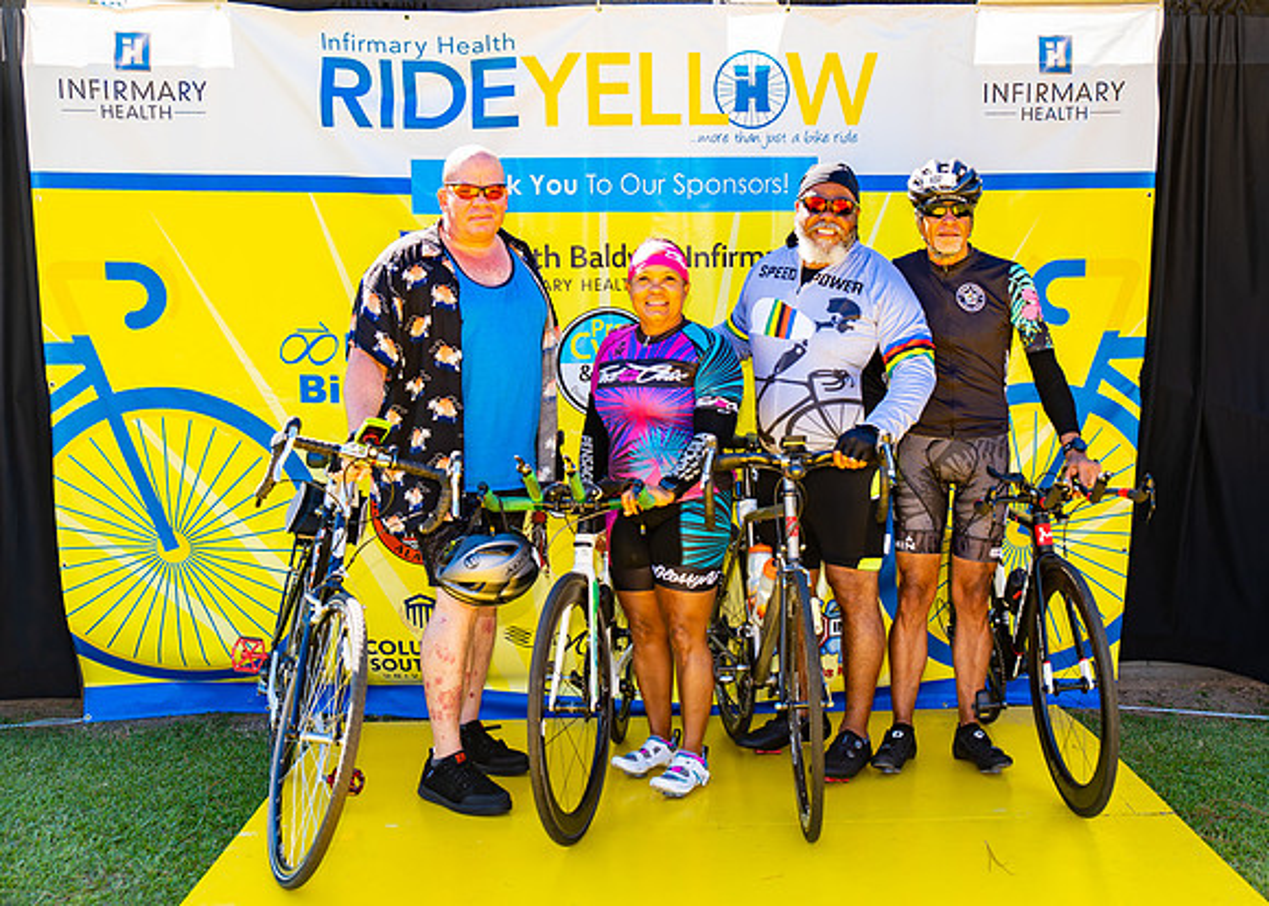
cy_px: 434
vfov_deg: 31.5
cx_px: 744
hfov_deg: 42.9
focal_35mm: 45
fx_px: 1607
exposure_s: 1/200
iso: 100
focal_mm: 38
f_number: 2.8
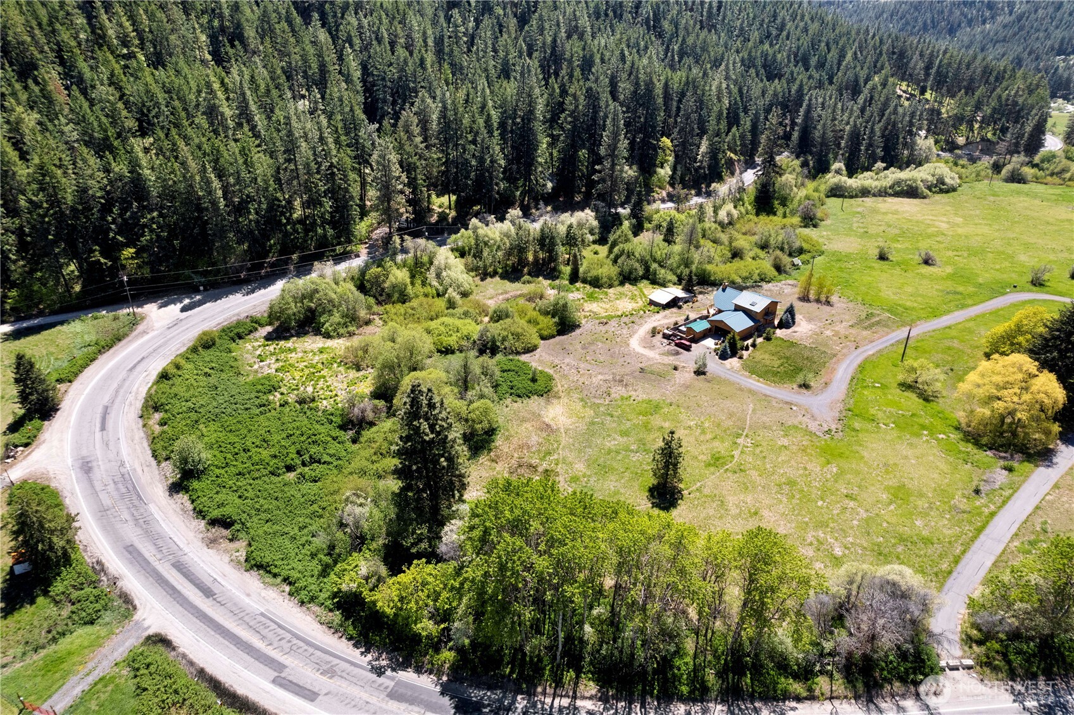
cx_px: 537
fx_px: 656
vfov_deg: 57.2
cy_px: 358
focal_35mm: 22
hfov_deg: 78.6
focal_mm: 8.38
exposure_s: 1/2000
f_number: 2.8
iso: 100
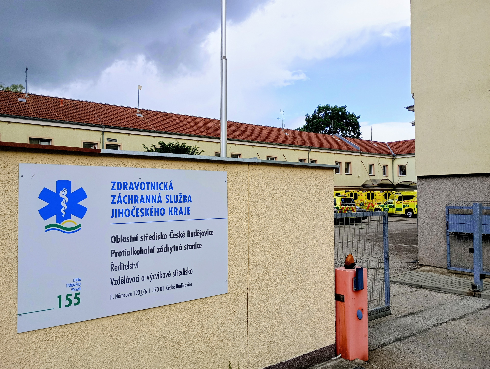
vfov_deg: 49.9
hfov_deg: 63.4
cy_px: 184
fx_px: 397
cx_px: 245
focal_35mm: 28
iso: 100
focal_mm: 4.27
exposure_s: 1/402
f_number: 1.8
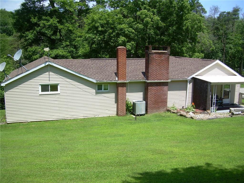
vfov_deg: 37.7
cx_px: 122
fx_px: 268
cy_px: 92
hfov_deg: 49.0
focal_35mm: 38
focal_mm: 6.3
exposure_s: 1/648
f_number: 2.8
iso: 50
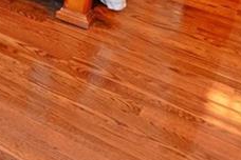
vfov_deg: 14.7
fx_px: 482
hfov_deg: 17.7
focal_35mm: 72
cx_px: -261
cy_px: -181
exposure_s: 1/6
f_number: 5.6
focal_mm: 16
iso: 320
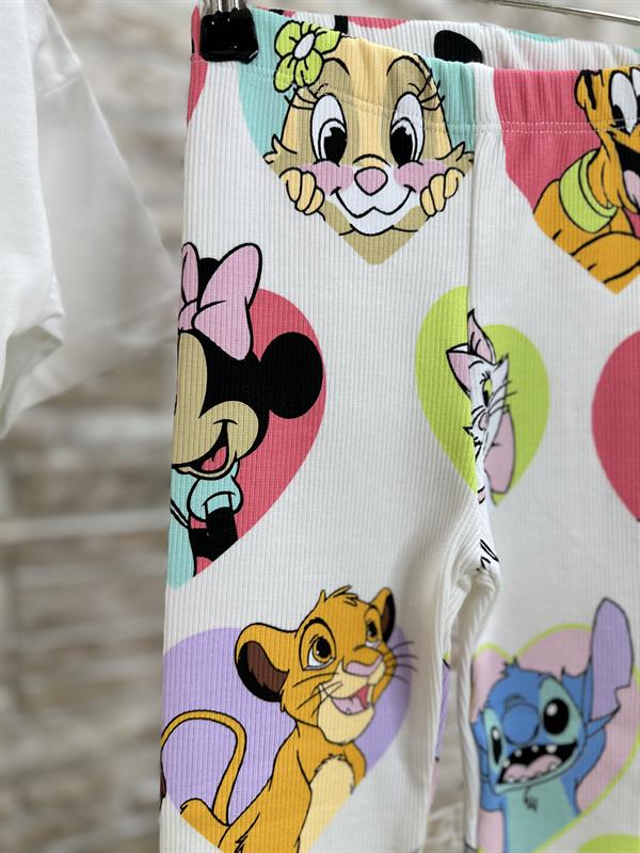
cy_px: 426
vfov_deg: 71.6
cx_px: 320
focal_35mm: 24
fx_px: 592
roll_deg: -0.9
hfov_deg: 56.8
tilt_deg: -2.6
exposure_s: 1/103
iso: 50
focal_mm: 6.86
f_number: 1.78
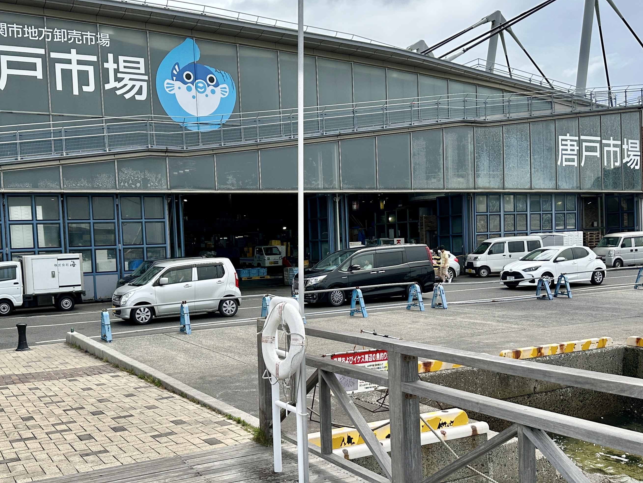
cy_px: 276
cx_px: 271
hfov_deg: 49.9
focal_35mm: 37
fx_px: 687
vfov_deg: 38.6
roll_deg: +2.8
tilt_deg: -3.1
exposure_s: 1/3717
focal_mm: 6.86
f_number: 1.78
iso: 80
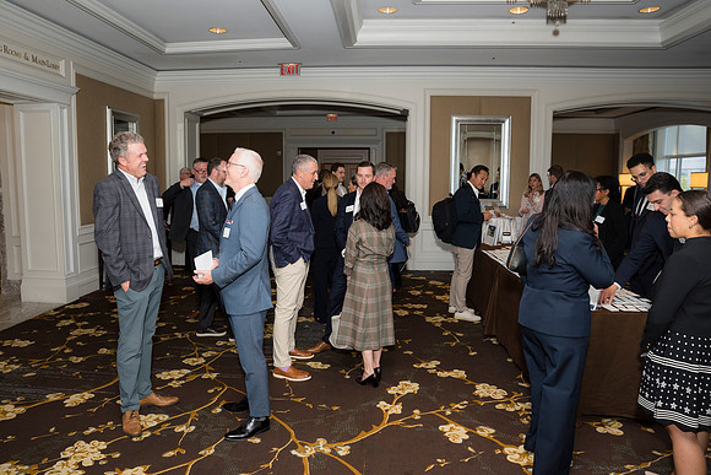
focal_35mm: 24
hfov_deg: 73.7
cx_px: 356
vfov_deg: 53.2
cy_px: 238
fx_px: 474
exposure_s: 1/125
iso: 800
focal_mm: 24
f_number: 5.6
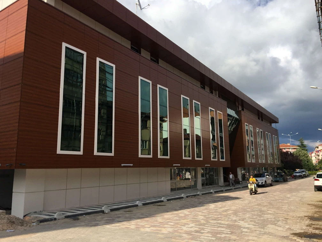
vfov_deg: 48.2
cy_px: 121
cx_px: 161
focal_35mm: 29
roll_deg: -0.9
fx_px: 270
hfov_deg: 61.7
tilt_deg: +12.4
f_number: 2.2
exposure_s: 1/1479
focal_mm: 4.15
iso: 25
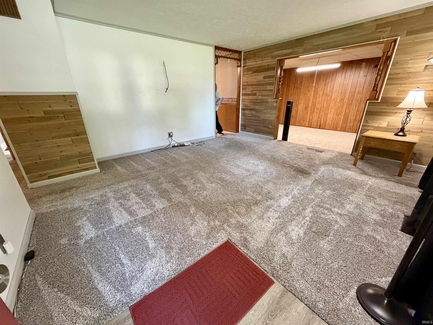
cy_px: 162
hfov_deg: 102.1
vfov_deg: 85.7
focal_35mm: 14
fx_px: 175
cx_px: 216
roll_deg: +1.2
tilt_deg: -20.8
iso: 800
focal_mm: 2.22
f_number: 2.2
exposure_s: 1/60
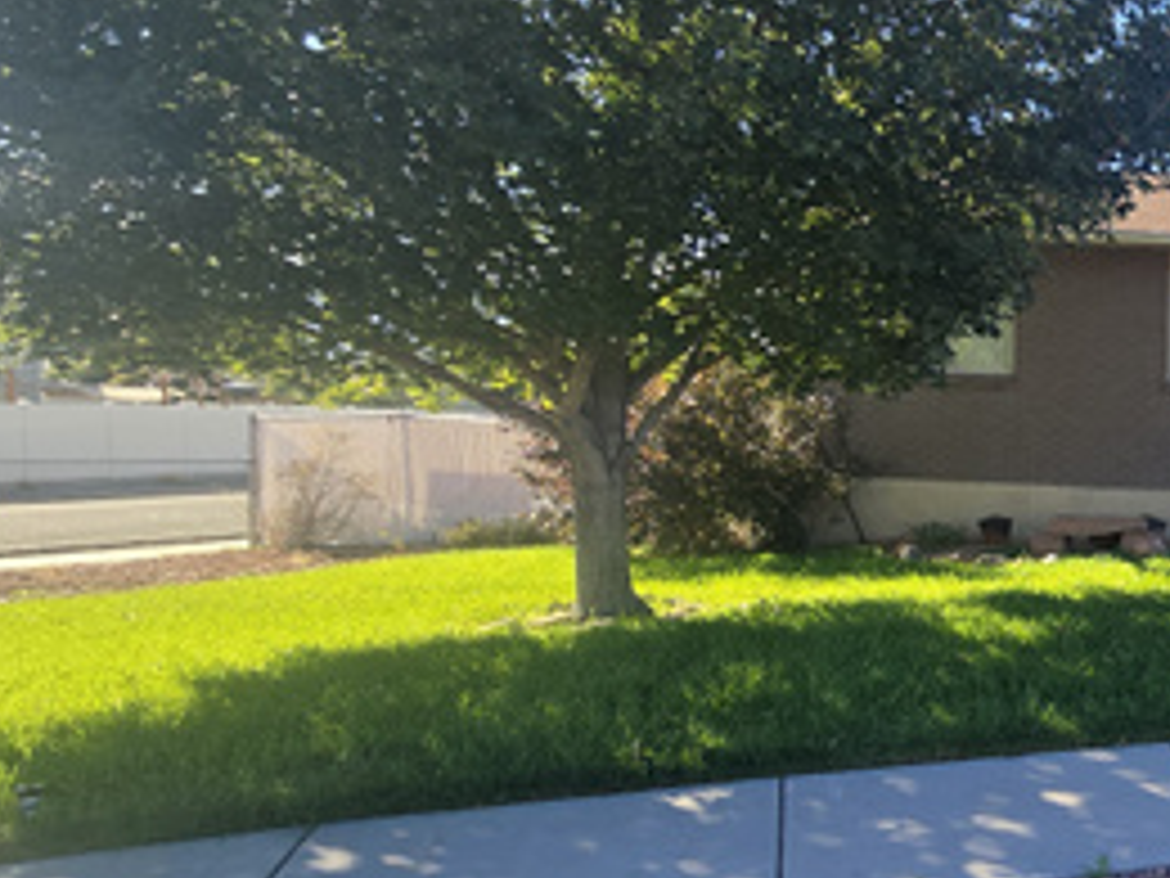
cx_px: 1418
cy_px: 518
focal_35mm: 32
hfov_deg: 39.8
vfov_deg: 44.0
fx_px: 1082
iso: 50
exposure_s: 1/794
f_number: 2.2
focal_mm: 2.2
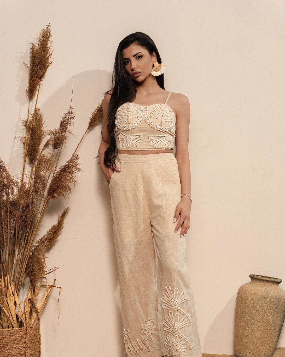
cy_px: 211
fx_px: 791
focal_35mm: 75
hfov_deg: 20.4
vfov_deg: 25.4
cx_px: 143
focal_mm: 66
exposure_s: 1/160
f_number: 2.5
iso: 320
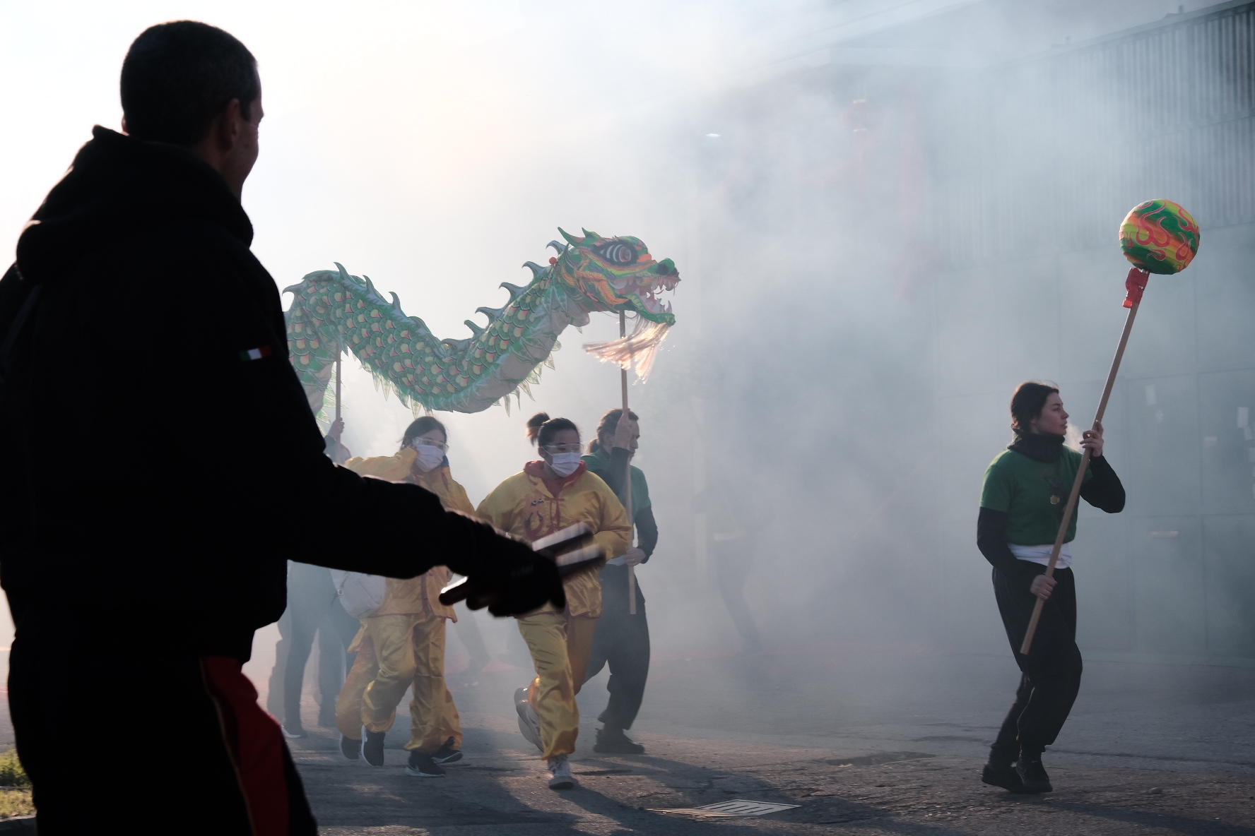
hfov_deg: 24.5
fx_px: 2893
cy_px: 418
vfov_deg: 16.5
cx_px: 628
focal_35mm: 83
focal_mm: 55
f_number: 11
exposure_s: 1/250
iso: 320
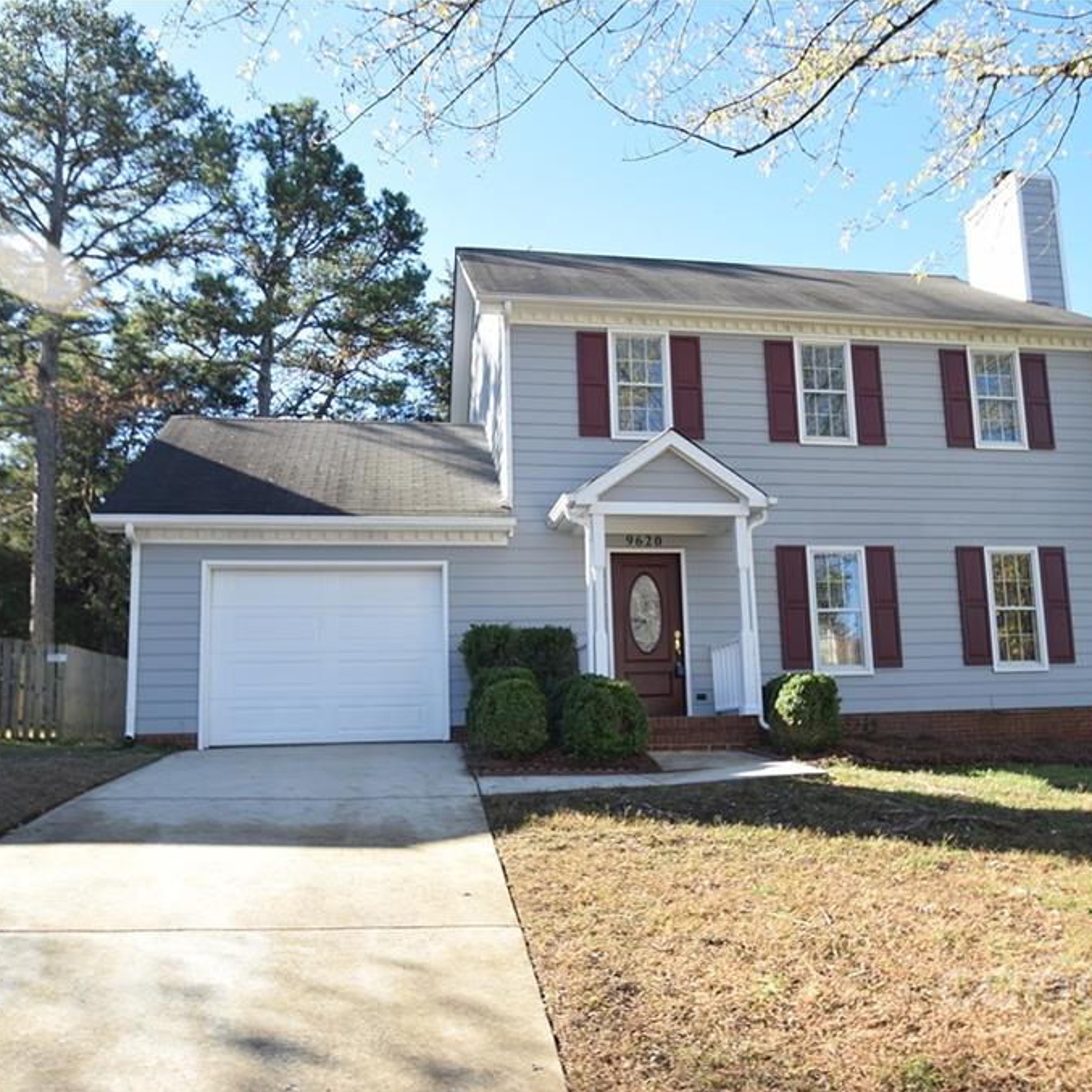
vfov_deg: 59.1
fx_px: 964
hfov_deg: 59.0
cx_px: 597
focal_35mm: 27
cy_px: 548
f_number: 6.3
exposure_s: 1/160
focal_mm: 14
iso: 100
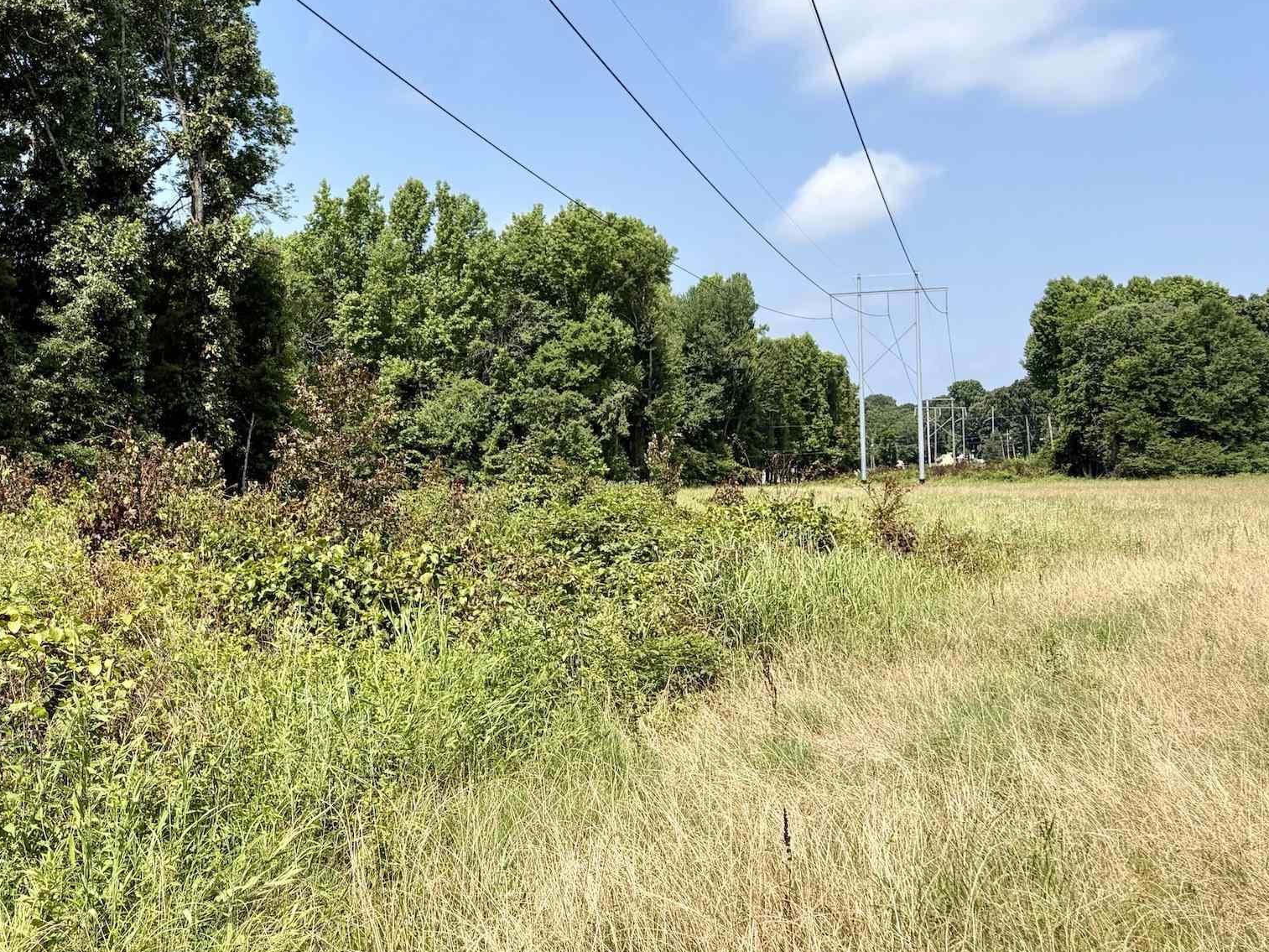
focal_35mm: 44
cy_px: 359
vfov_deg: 32.7
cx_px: 305
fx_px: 1613
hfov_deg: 41.6
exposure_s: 1/2639
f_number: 1.6
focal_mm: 5.96
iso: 50
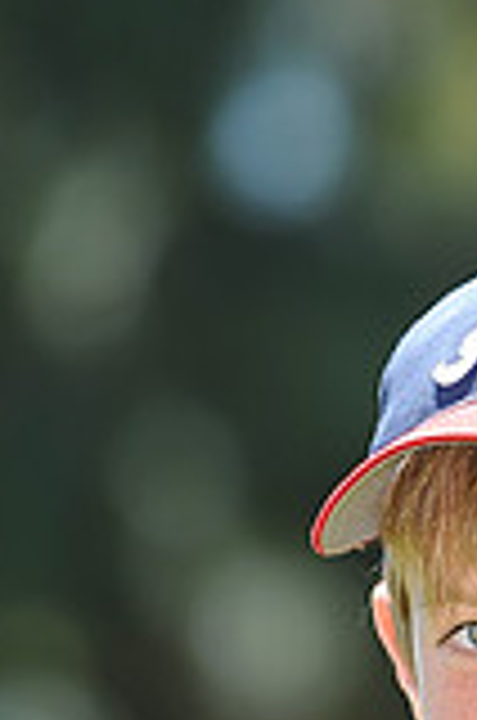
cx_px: 765
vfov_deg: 2.8
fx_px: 14511
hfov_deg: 1.9
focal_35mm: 727
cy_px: 828
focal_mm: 200
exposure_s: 1/400
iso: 200
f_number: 4.5
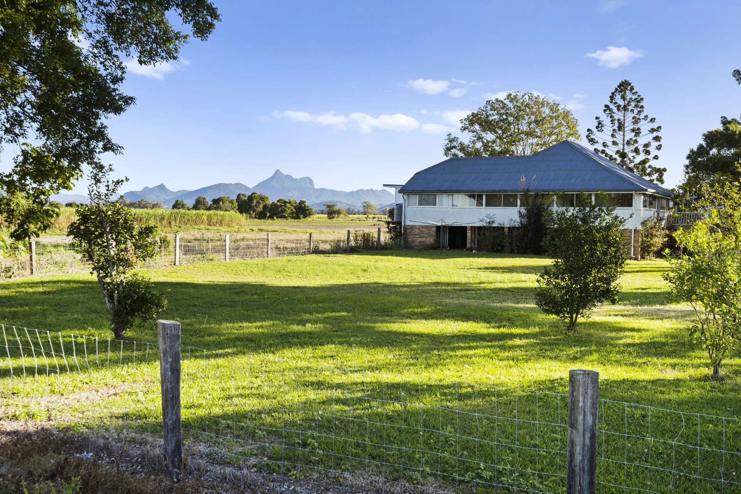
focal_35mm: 34
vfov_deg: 38.9
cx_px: 370
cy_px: 247
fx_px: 700
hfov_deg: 55.8
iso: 250
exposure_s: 1/80
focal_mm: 34
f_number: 10
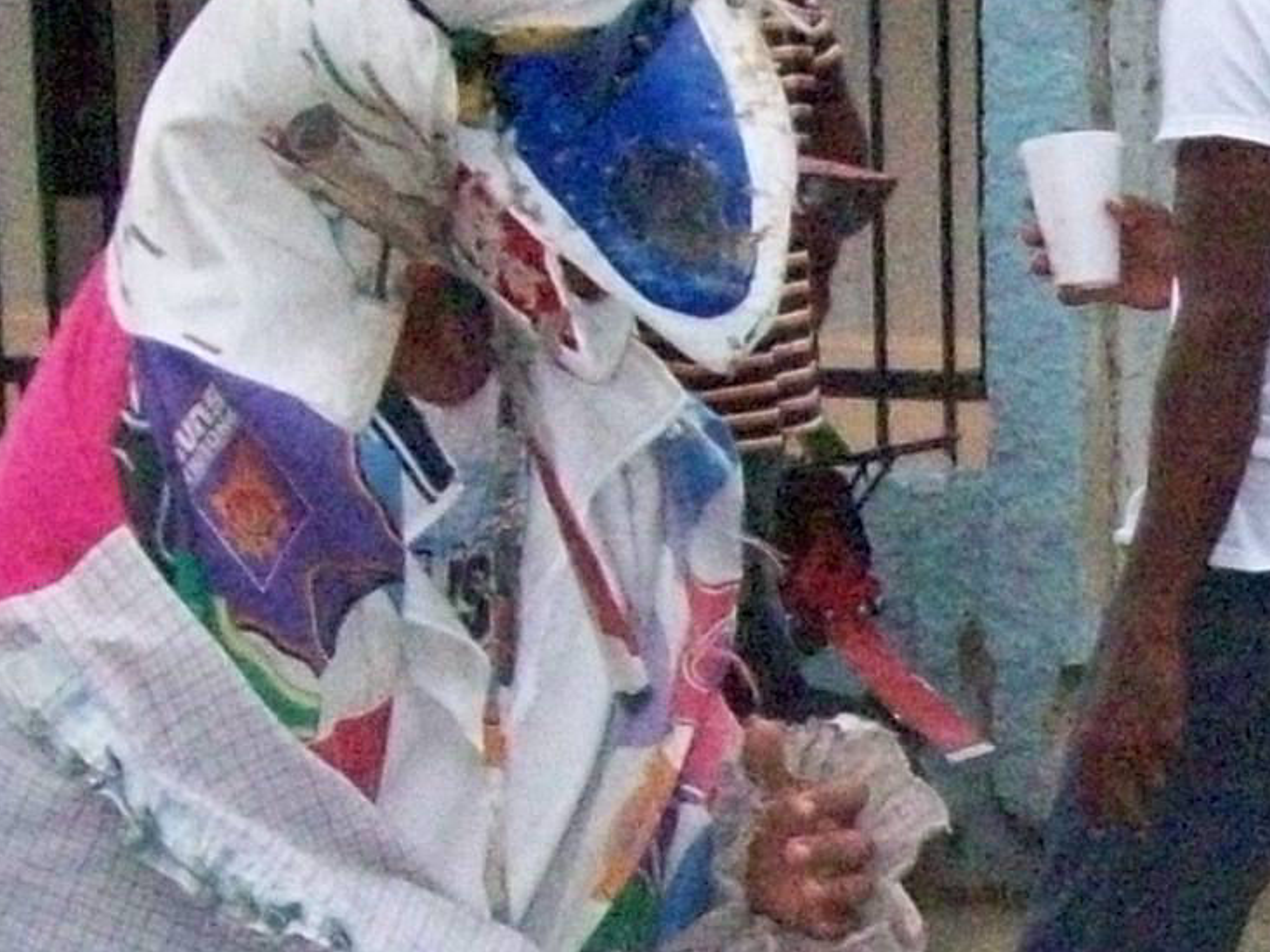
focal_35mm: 175
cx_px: 2193
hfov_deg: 10.7
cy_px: 1112
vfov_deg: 8.4
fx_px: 6420
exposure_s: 1/512
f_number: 3
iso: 800
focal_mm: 7.6
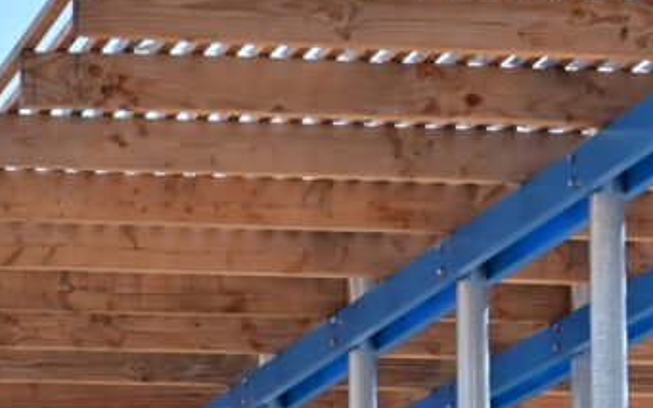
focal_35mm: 204
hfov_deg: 10.2
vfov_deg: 6.2
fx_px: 3630
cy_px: 830
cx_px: -52
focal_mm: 35
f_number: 5
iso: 400
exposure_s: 1/2500
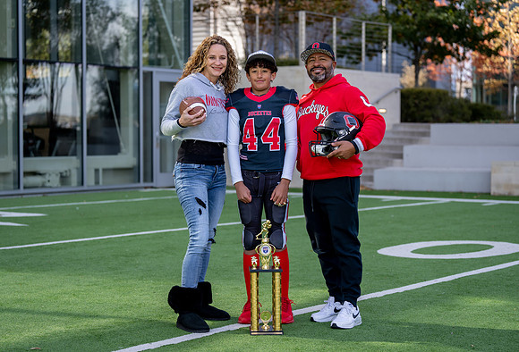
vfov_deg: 18.5
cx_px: 248
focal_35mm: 75
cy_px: 171
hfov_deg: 27.0
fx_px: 1083
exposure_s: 1/500
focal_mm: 70
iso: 100
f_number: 2.8
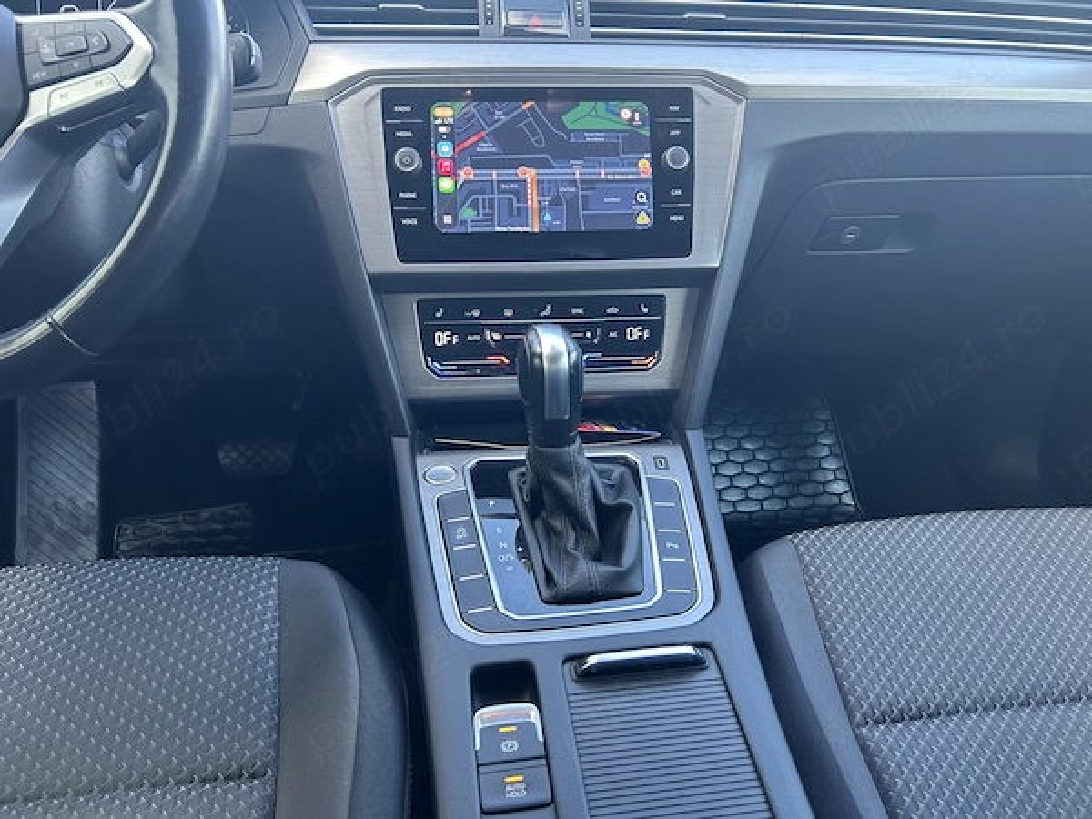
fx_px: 820
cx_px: 546
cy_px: 410
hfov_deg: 67.3
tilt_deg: -24.8
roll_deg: +1.0
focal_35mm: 26
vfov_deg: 53.1
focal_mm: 5.7
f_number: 1.5
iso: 125
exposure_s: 1/102
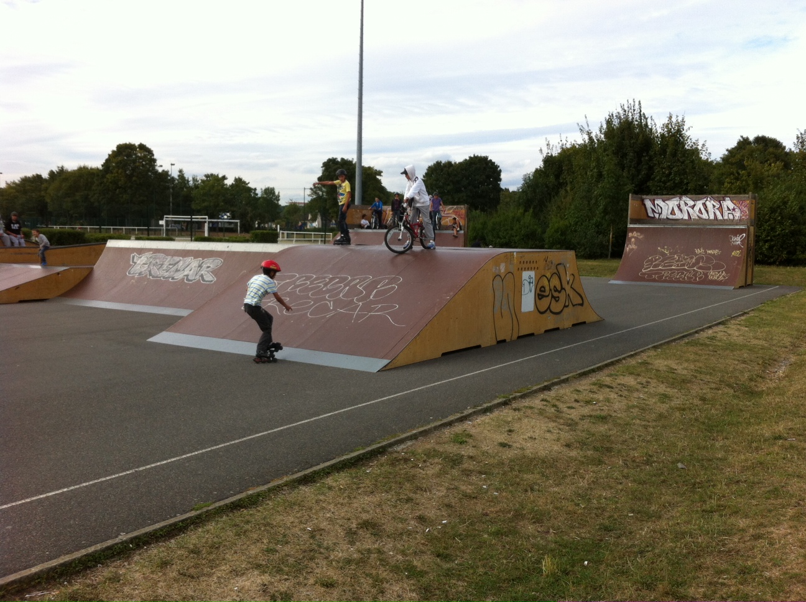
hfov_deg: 52.7
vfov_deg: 40.6
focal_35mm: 35
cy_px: 301
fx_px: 814
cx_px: 403
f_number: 2.8
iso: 80
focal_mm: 3.85
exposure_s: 1/580
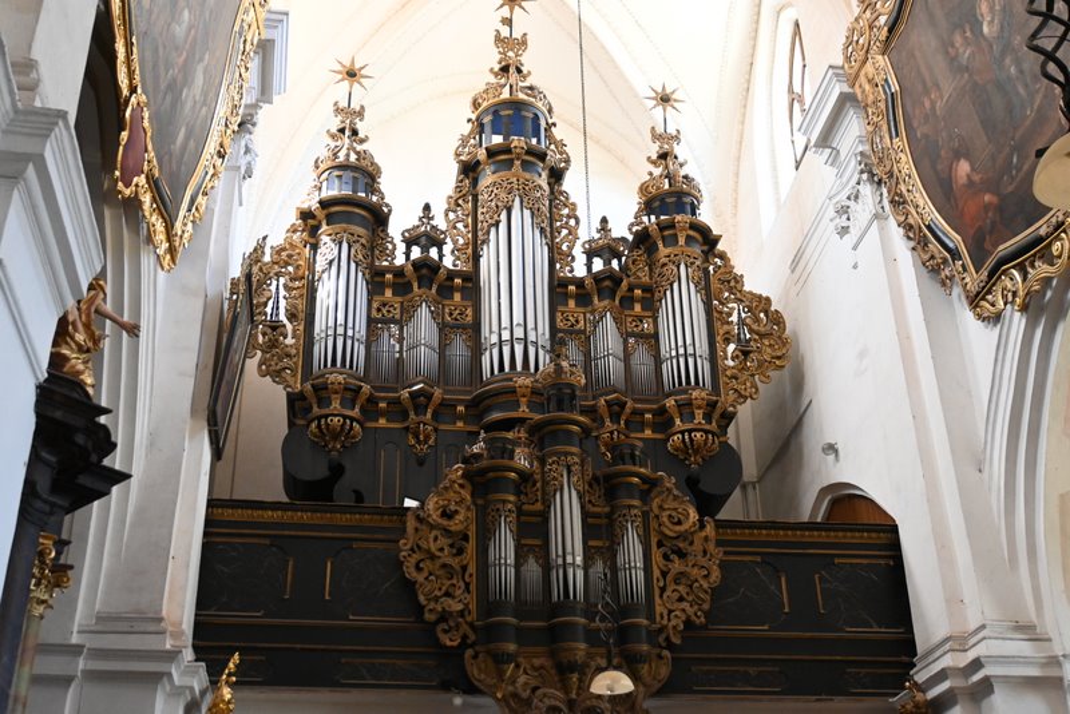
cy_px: 357
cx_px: 535
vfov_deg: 32.5
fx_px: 1226
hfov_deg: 47.1
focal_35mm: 41
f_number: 4.5
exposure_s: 1/100
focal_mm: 27.5
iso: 3200
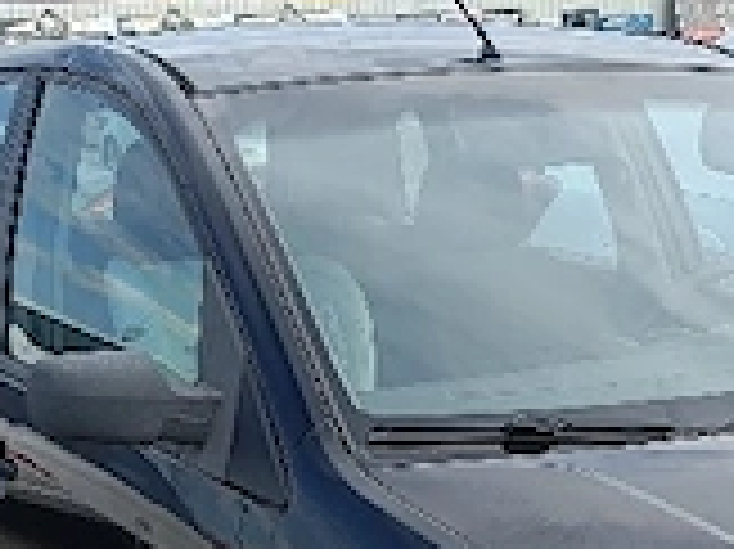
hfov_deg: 21.2
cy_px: 742
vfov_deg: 15.2
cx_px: 545
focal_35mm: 92
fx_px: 1949
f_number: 1.7
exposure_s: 1/256
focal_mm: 4.7
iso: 50
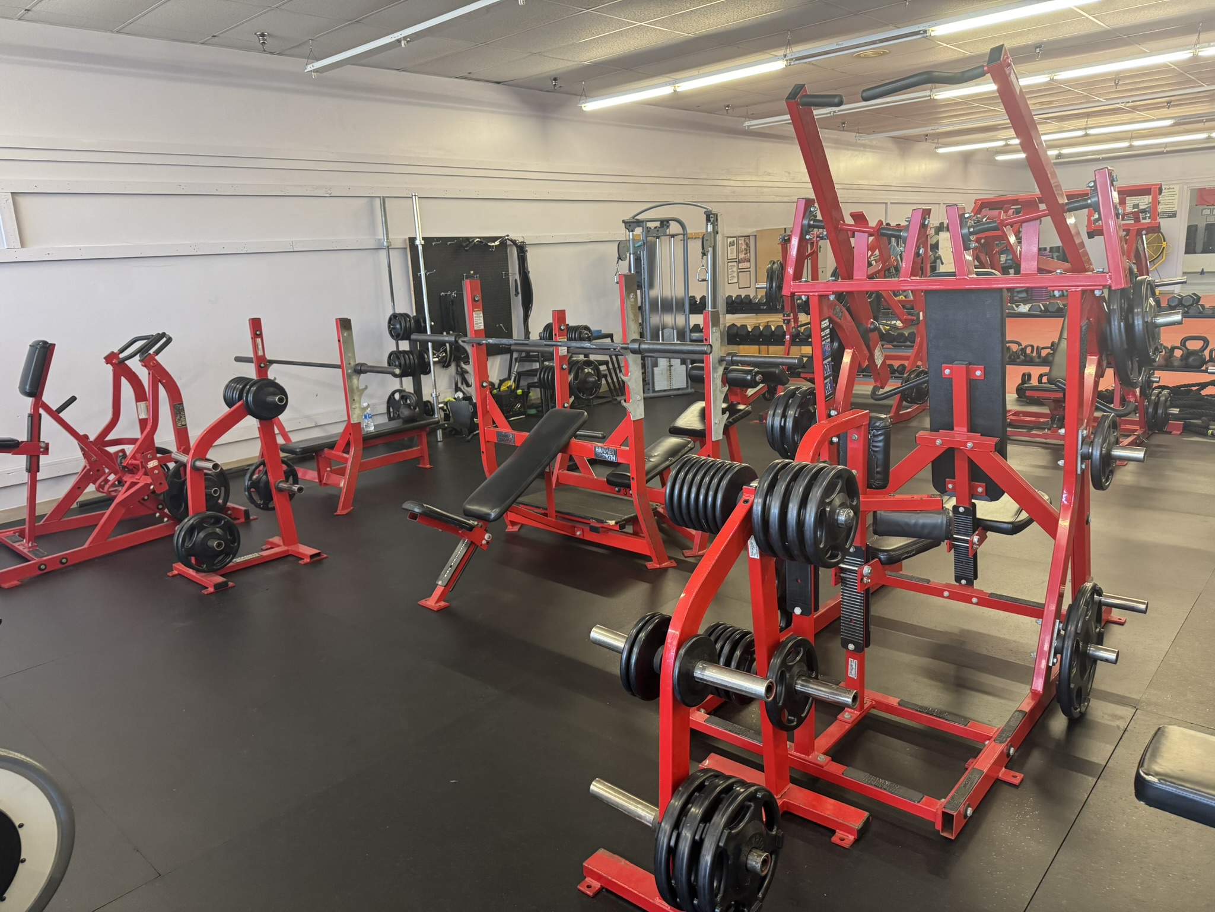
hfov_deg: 71.6
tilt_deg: -12.6
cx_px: 608
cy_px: 456
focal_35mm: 24
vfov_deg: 56.8
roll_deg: +3.0
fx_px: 842
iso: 250
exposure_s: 1/60
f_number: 1.78
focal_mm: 6.76
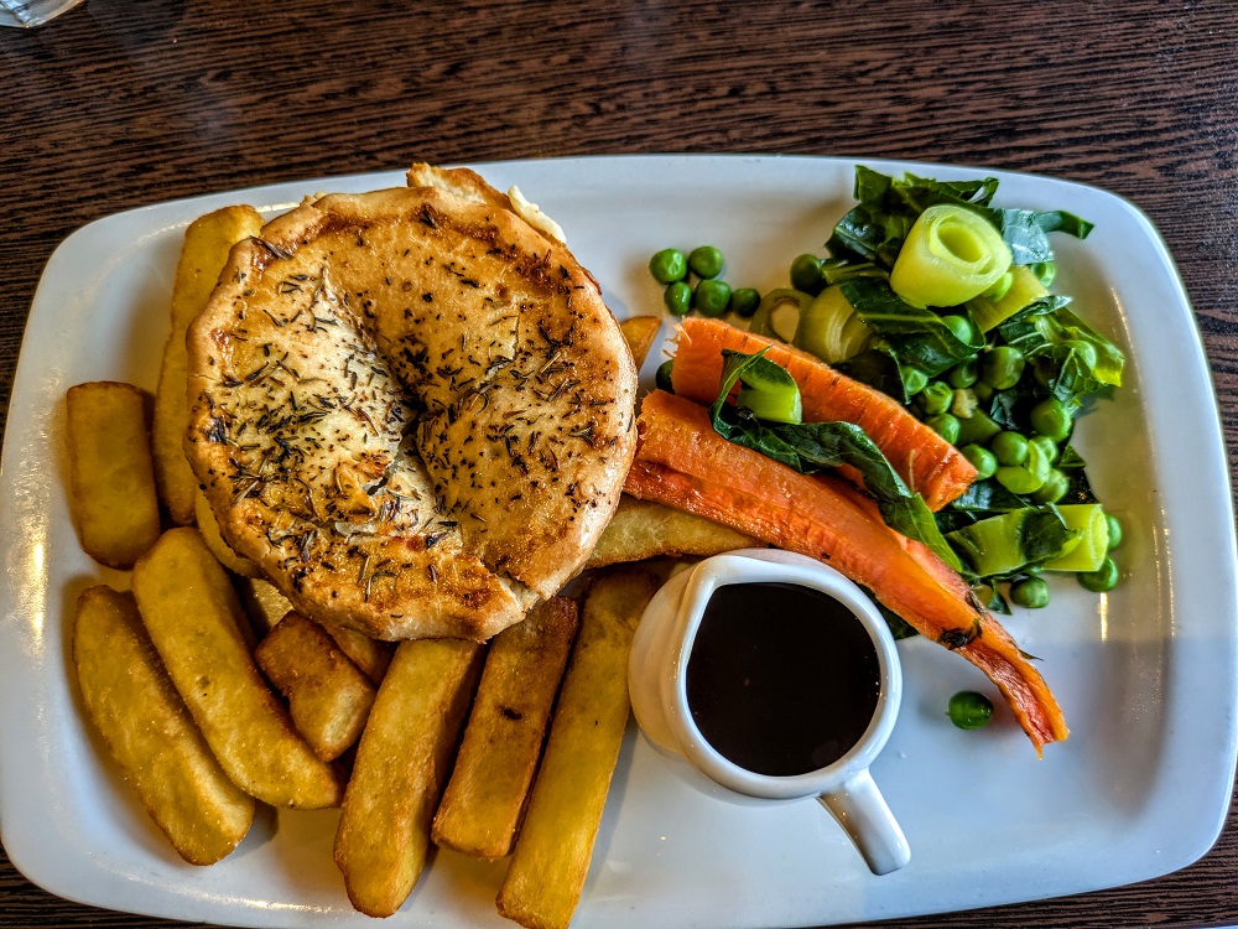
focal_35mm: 25
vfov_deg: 54.9
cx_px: 619
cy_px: 464
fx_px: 894
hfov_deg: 69.4
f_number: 1.89
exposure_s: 1/100
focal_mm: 5.43
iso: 227
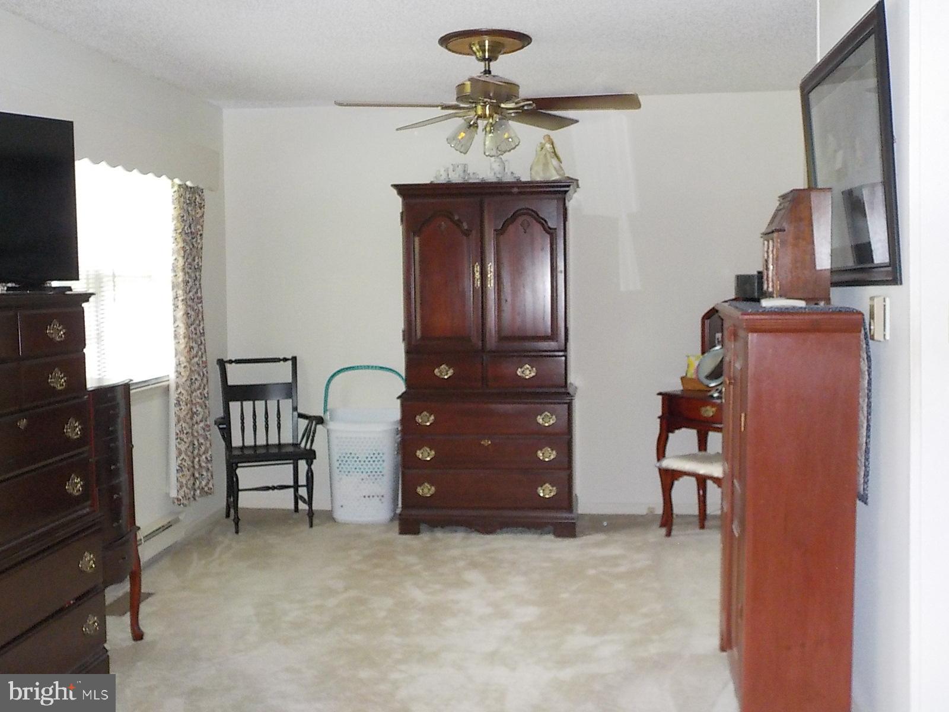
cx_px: 474
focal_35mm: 38
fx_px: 1042
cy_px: 356
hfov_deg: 49.0
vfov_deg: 37.7
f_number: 3.7
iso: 450
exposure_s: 1/30
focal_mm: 5.2
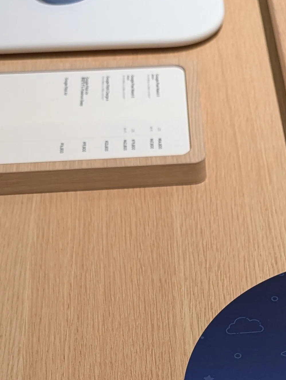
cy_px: 463
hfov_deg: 19.4
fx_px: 813
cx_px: 285
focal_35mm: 74
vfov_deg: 23.8
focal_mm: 6.9
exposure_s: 1/100
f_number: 1.68
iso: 57
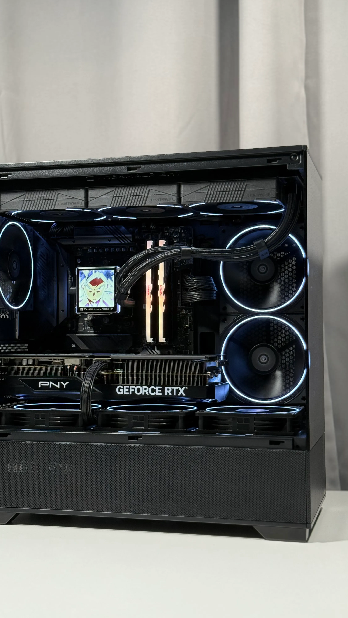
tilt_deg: +2.5
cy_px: 311
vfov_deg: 39.2
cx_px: 147
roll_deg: -0.1
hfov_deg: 22.6
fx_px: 869
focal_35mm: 53
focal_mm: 6.76
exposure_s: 1/60
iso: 200
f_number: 1.78
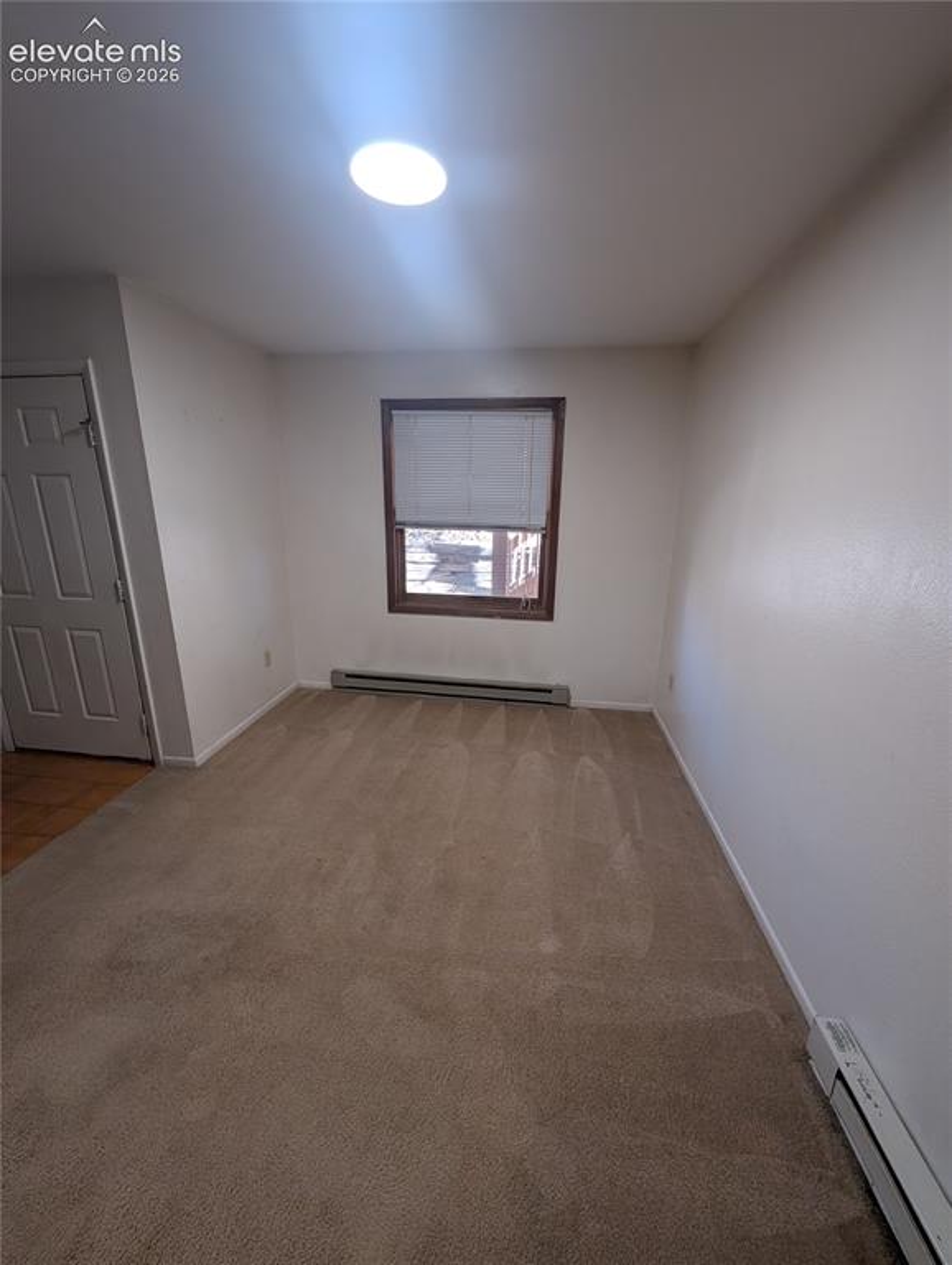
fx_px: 439
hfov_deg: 94.6
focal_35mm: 12
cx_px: 476
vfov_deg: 110.5
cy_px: 632
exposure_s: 1/120
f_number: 1.7
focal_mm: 2.02
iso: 144
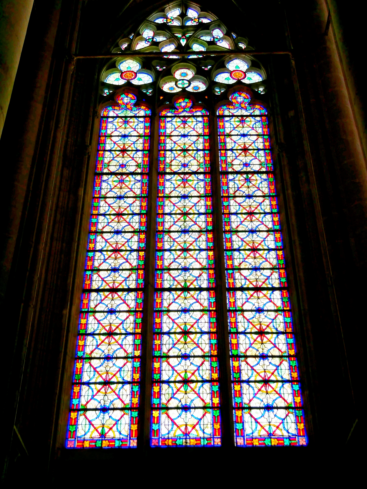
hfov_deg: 30.3
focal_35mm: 48
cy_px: 244
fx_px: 679
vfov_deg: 39.7
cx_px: 184
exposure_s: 1/60
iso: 200
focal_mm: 24
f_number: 4.1
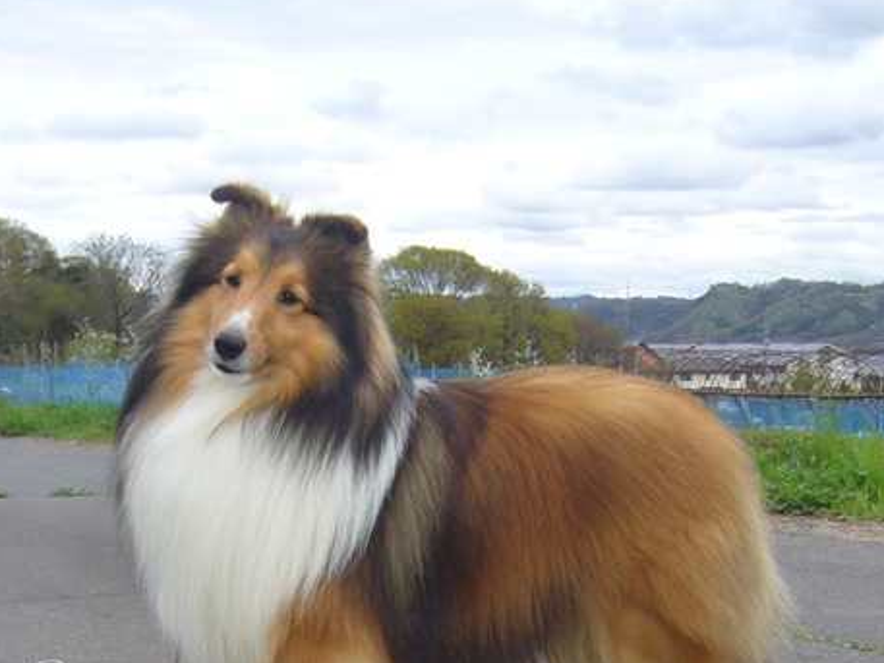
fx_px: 1252
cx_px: 333
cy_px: 439
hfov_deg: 38.7
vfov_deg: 29.5
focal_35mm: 49
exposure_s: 1/125
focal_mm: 5.8
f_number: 5.6
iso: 80
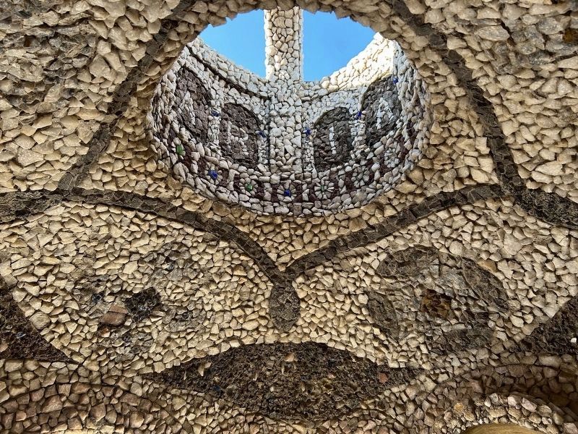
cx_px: 289
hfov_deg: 67.3
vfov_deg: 53.1
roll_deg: +0.4
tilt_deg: +32.2
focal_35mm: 26
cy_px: 217
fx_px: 434
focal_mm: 5.7
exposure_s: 1/162
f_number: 1.5
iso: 50
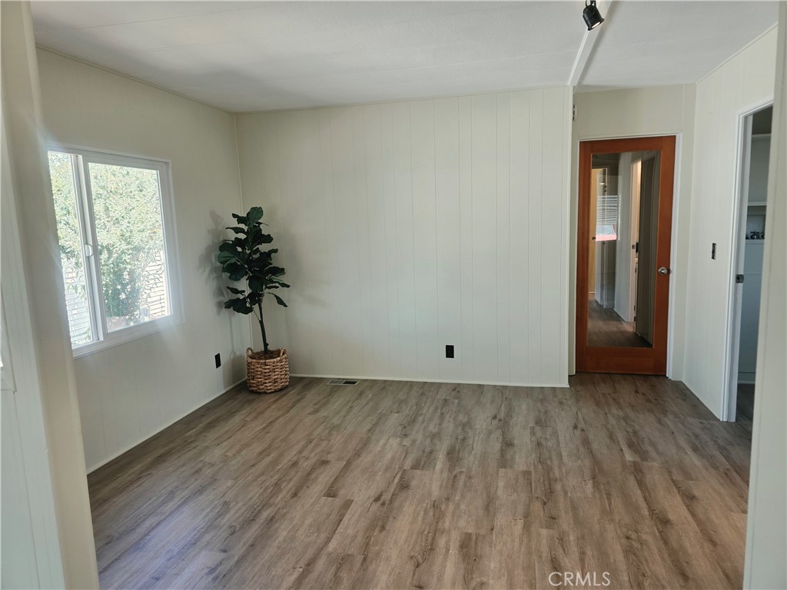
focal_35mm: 23
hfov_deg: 73.9
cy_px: 295
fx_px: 523
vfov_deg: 58.9
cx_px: 394
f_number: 1.7
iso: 50
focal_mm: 6.3
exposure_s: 1/120
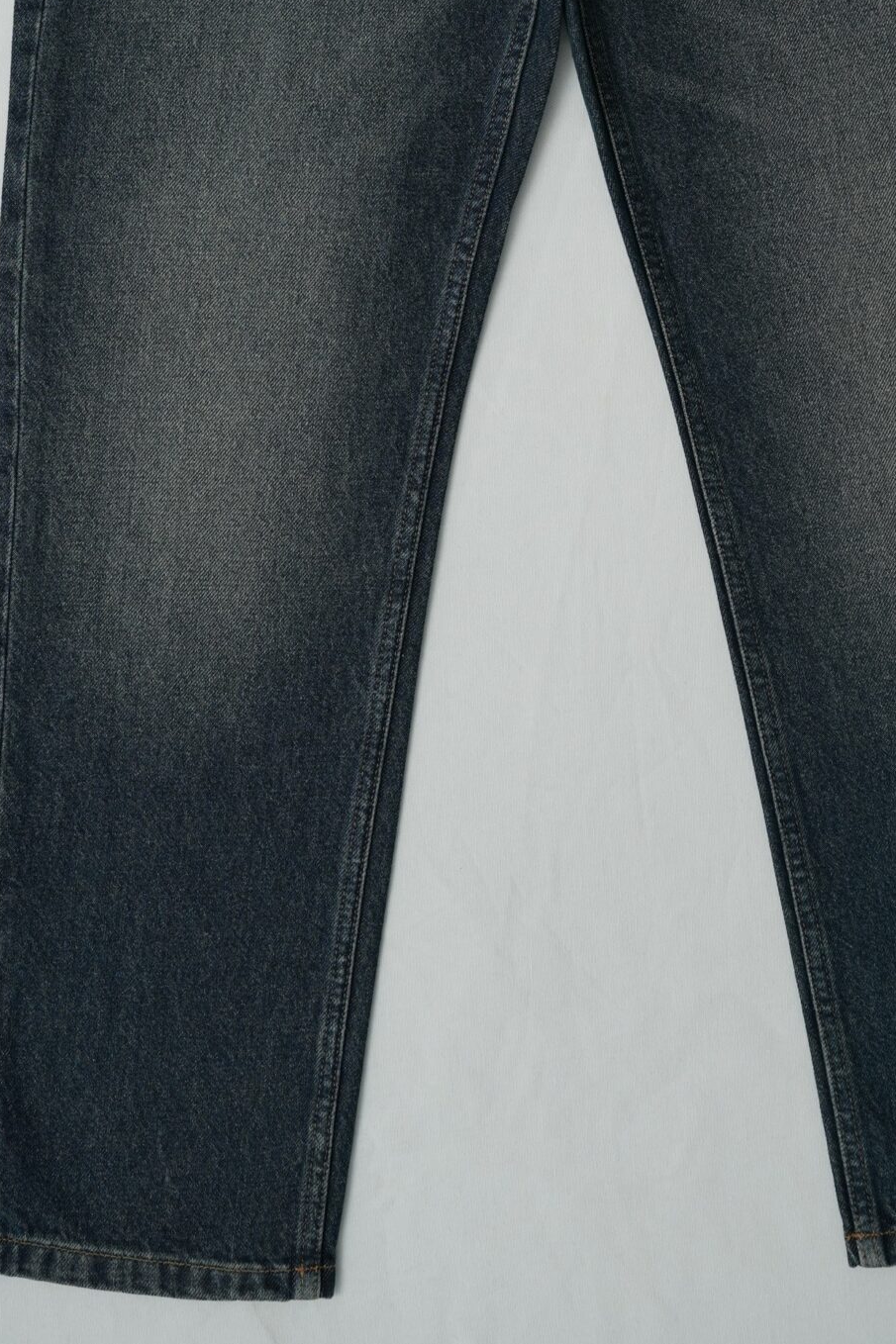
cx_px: 587
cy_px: 258
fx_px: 2464
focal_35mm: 66
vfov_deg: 29.8
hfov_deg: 20.5
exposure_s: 1/125
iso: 400
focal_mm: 35
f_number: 4.5
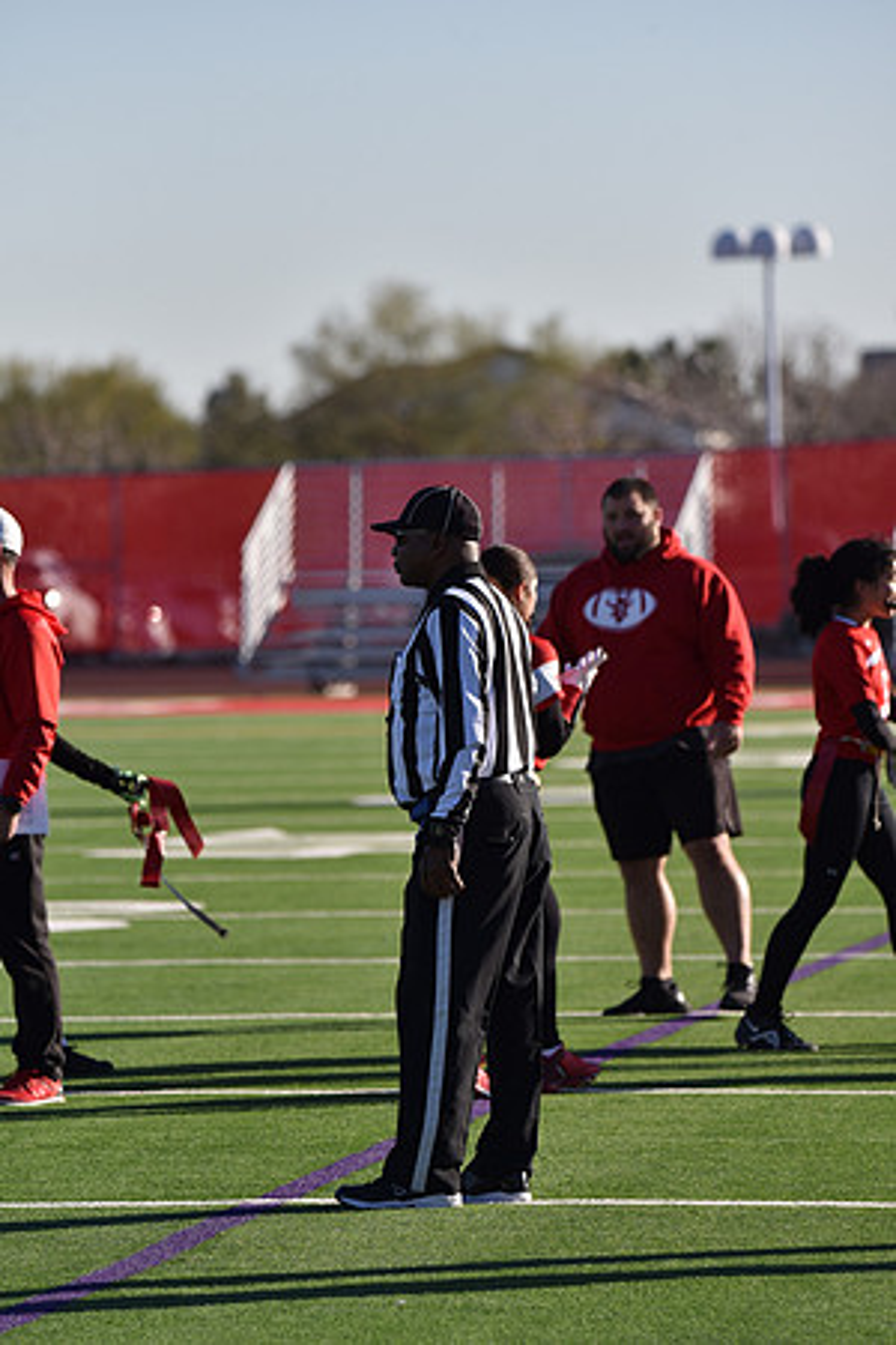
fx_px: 9706
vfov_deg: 7.9
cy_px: 672
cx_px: 448
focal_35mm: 260
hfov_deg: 5.3
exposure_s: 1/1000
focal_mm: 260
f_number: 5.6
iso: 180
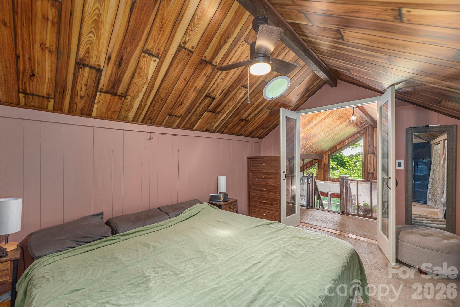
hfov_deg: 104.2
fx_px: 179
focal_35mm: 14
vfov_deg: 81.2
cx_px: 230
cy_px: 154
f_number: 8
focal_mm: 14
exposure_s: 1/100
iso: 320
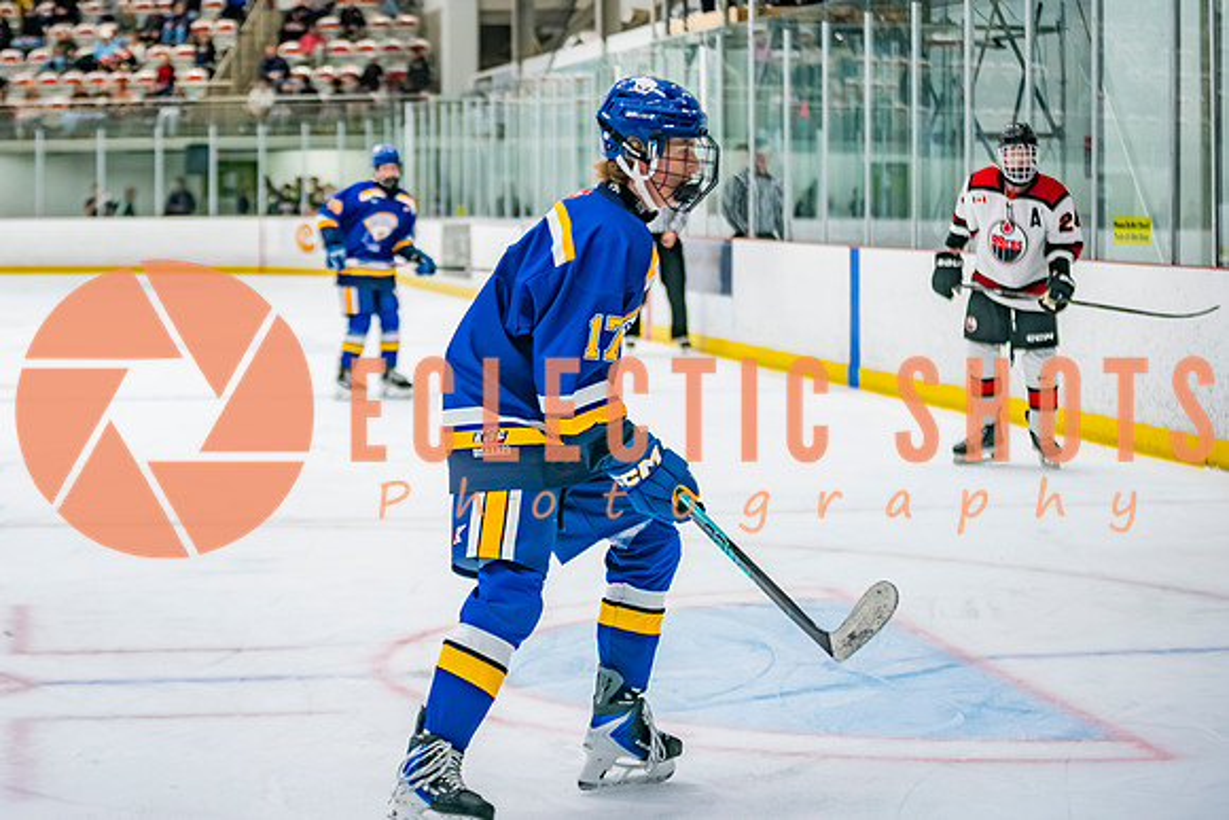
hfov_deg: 22.9
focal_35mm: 89
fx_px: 3027
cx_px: 462
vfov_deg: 15.4
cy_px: 328
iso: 2000
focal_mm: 70
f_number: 2.8
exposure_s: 1/640
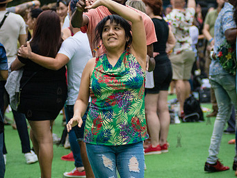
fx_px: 1212
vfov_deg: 8.4
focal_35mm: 177
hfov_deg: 11.2
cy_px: 91
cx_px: 130
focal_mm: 80
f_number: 3.2
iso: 3200
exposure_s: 1/200
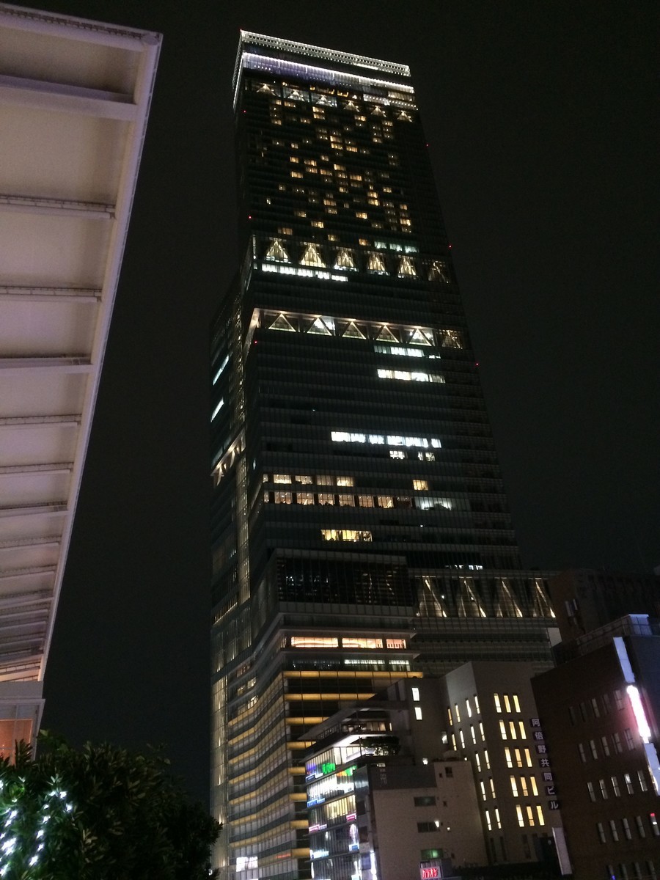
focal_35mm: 29
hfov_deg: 48.2
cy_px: 440
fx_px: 737
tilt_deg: +28.6
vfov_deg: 61.7
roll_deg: +6.9
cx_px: 330
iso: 320
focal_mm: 4.15
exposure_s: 1/15
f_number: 2.2
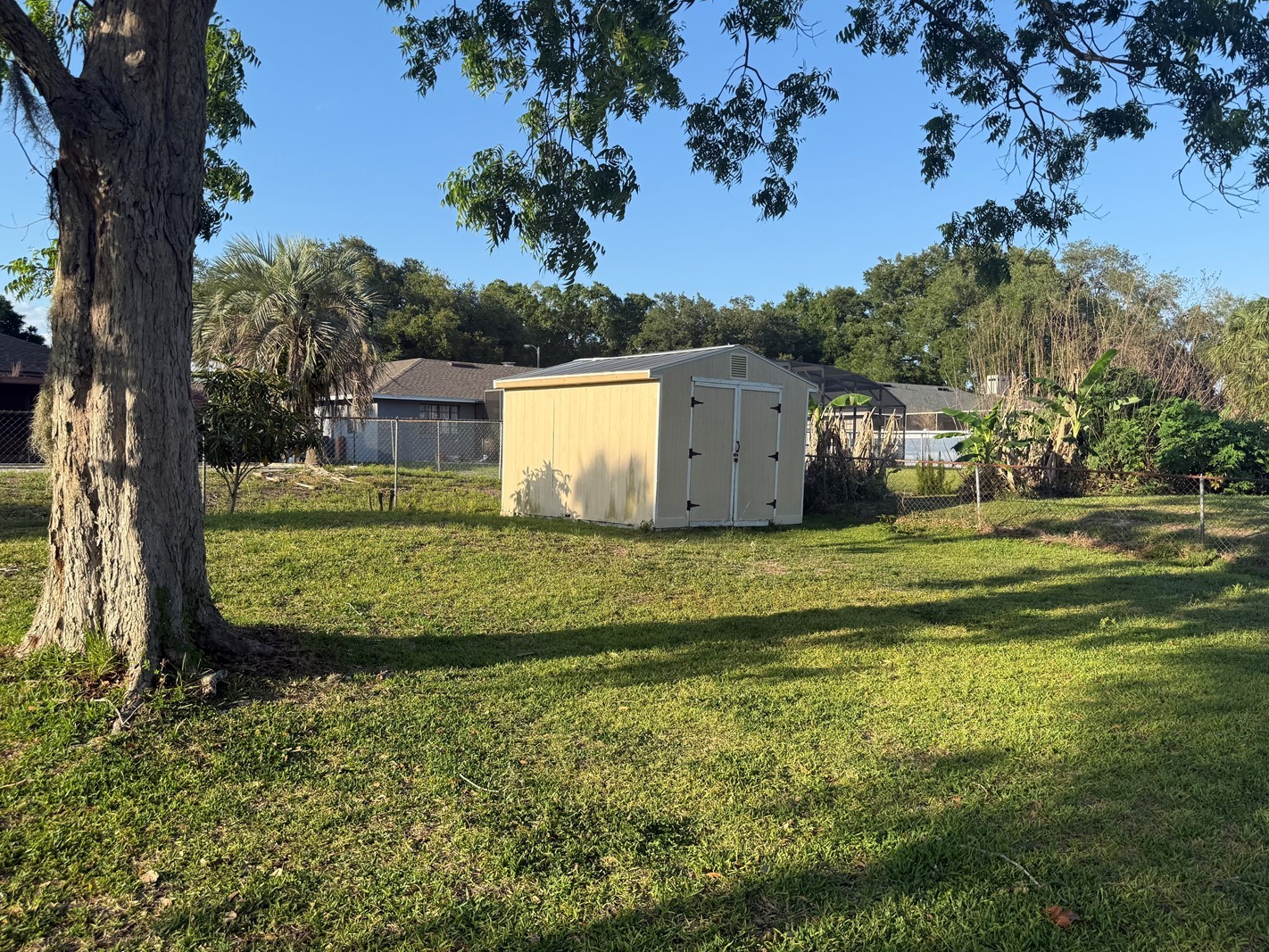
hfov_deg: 65.3
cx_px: 632
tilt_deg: -3.4
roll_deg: -0.5
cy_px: 506
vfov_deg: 51.3
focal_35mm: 27
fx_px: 990
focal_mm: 6.76
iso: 80
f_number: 1.78
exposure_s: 1/1855
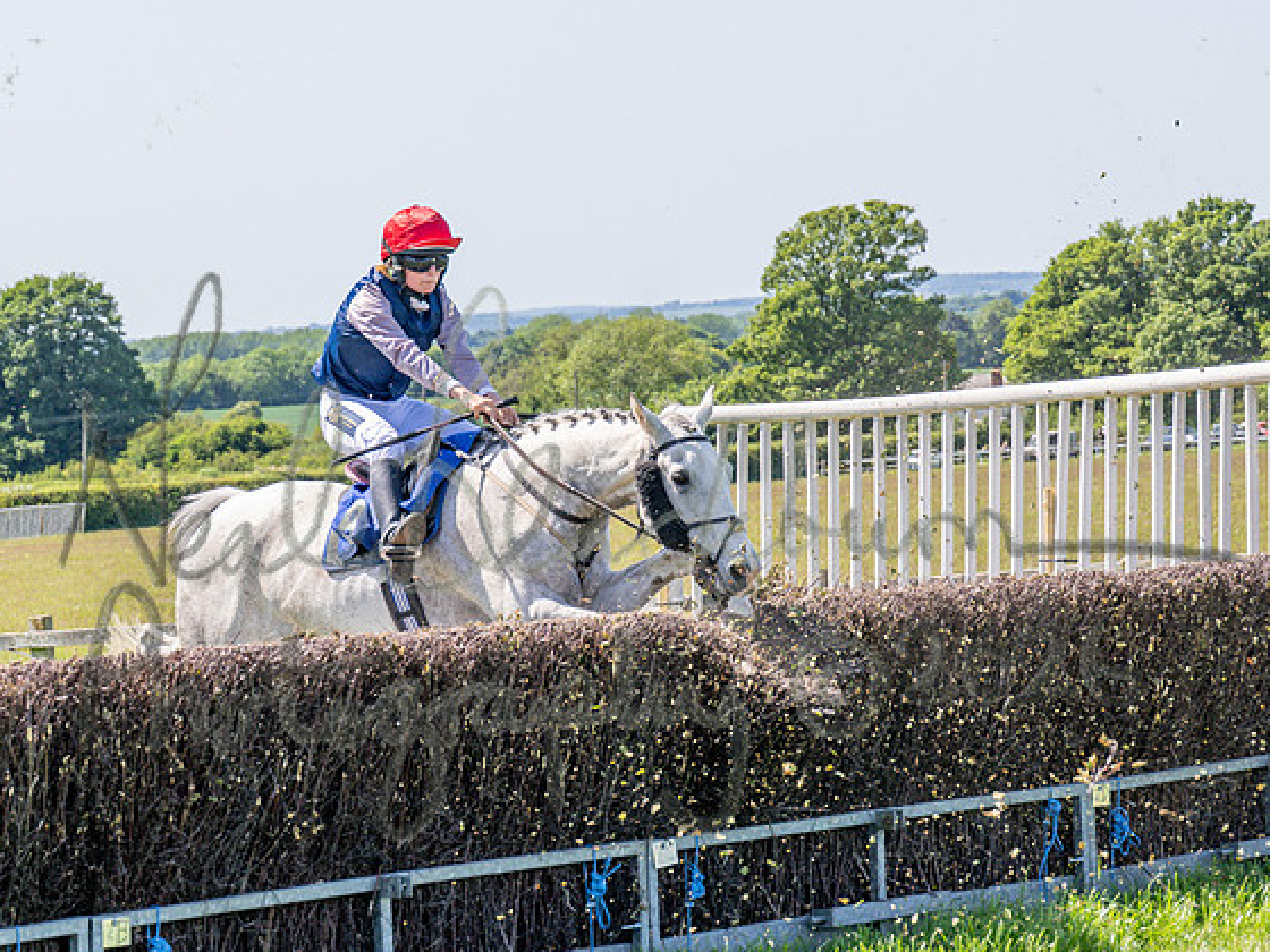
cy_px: 358
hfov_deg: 15.2
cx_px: 671
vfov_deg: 11.4
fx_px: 4769
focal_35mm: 130
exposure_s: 1/1600
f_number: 4
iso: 200
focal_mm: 70
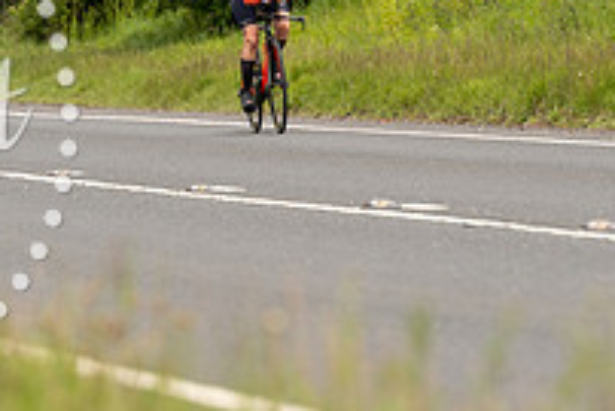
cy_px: -38
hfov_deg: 3.8
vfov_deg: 2.5
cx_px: 265
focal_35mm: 540
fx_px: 9231
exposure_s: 1/1000
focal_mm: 188
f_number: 4.5
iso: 250
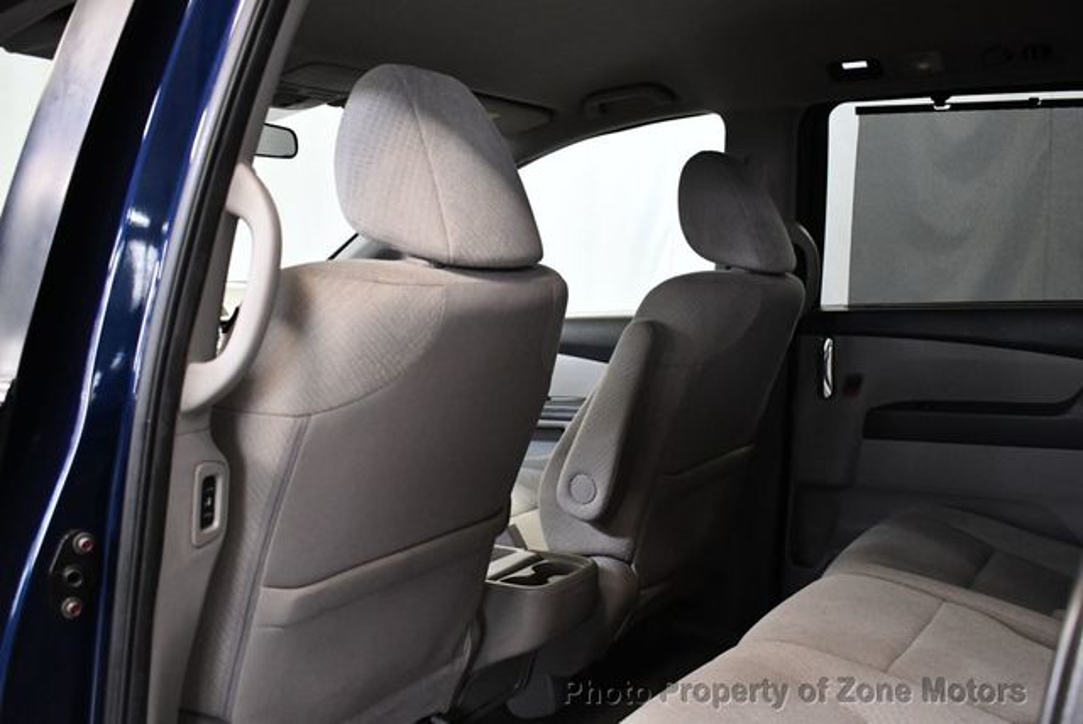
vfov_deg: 36.9
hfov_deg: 53.1
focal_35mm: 36
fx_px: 1084
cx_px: 542
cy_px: 362
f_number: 3.5
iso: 2500
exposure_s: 1/125
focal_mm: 18
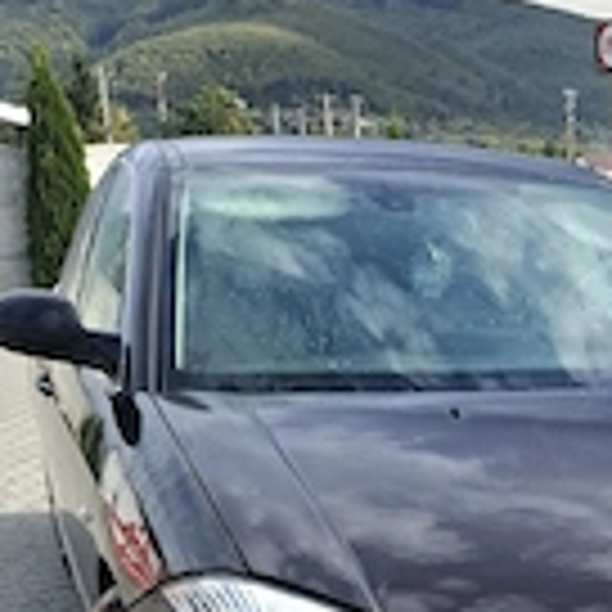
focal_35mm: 60
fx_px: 1200
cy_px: 886
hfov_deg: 27.3
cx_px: 580
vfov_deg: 23.6
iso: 50
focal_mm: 5.54
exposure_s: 1/667
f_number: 1.8
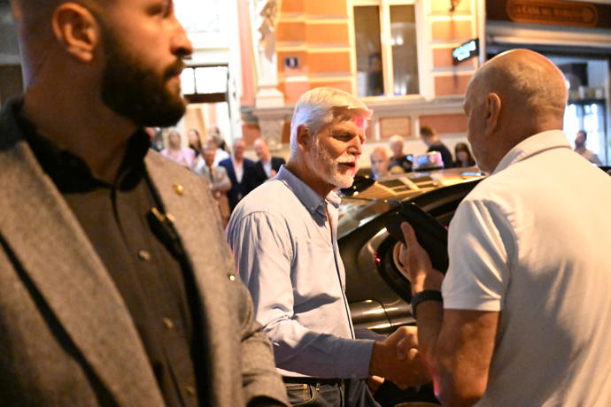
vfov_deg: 34.2
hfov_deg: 49.6
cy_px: 204
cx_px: 306
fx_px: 662
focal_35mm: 39
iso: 25600
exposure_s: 1/160
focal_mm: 39
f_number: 2.8
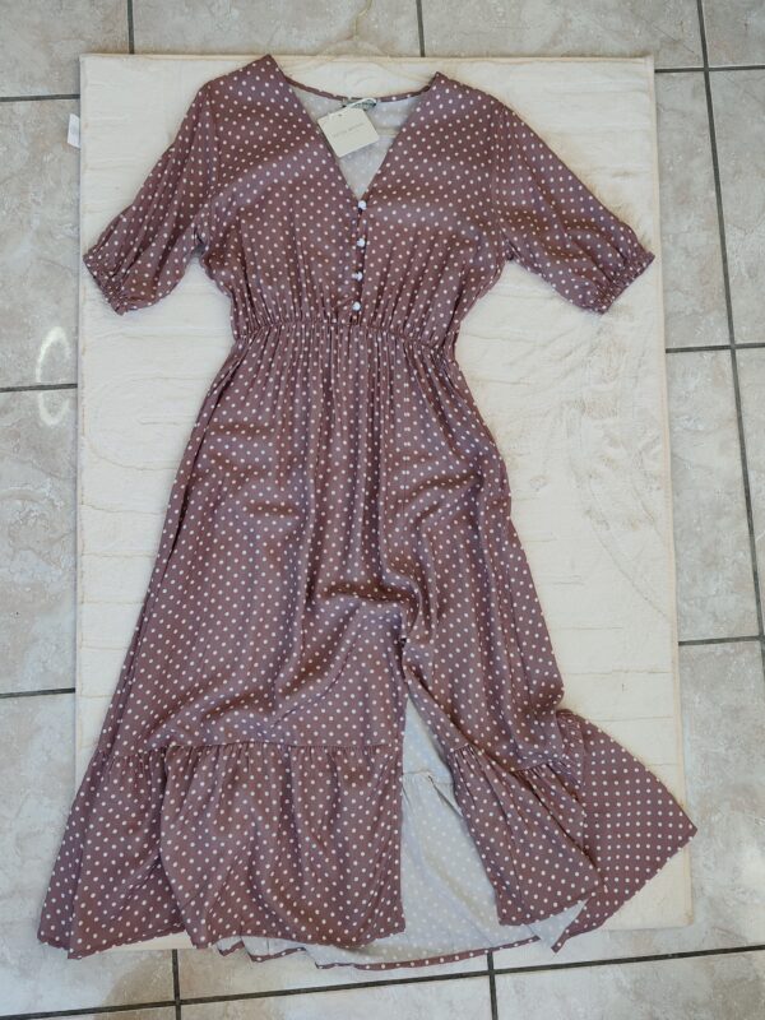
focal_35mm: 27
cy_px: 510
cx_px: 382
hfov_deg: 51.4
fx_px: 796
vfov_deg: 65.3
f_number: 1.9
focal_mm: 6.12
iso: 320
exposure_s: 1/100
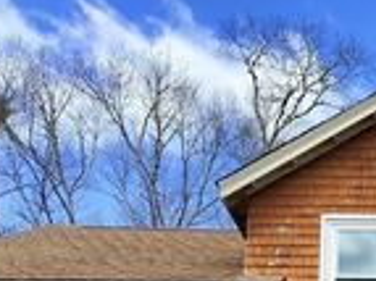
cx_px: 492
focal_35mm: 84
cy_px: 443
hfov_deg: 21.1
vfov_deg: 15.9
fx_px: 912
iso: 50
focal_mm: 5.24
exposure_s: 1/690
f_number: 1.7
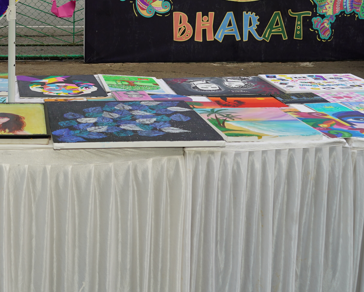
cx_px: 36
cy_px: 25
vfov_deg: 22.9
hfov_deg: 28.0
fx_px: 700
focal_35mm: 65
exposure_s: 1/100
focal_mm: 28
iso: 100
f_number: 5
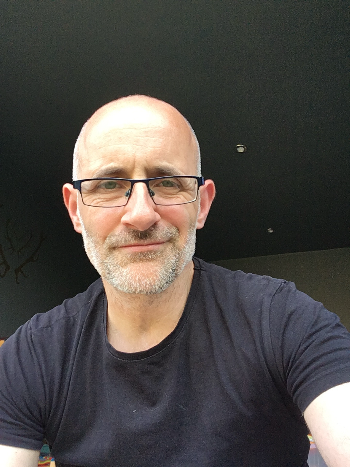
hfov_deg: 45.4
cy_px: 234
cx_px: 175
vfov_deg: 58.4
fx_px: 418
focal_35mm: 31
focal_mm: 2.15
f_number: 2.4
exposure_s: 1/100
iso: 100
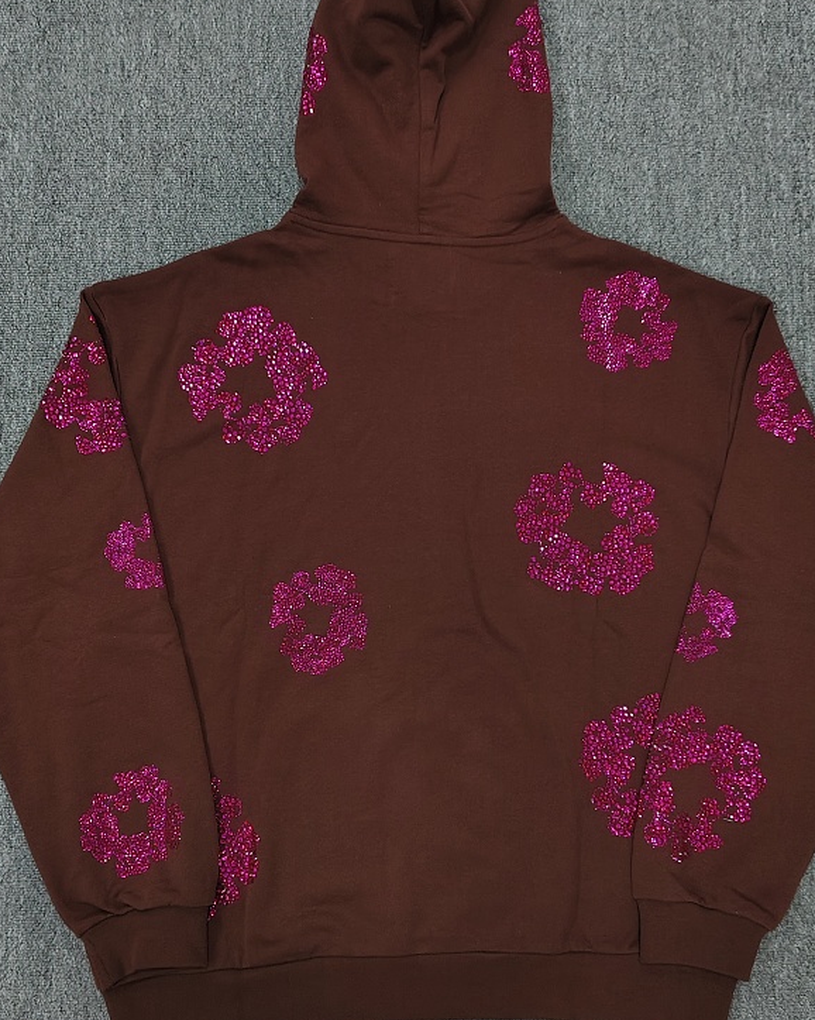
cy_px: 494
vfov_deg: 51.5
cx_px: 419
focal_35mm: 35
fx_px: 1056
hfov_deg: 42.2
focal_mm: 5.56
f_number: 1.88
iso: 1203
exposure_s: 1/100
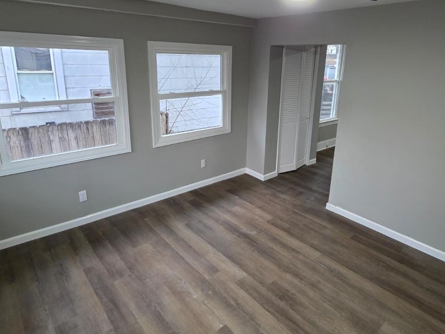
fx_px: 270
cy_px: 138
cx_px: 237
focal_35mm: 21
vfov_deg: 63.0
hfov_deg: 78.9
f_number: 1.9
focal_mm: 2.2
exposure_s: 1/60
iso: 320
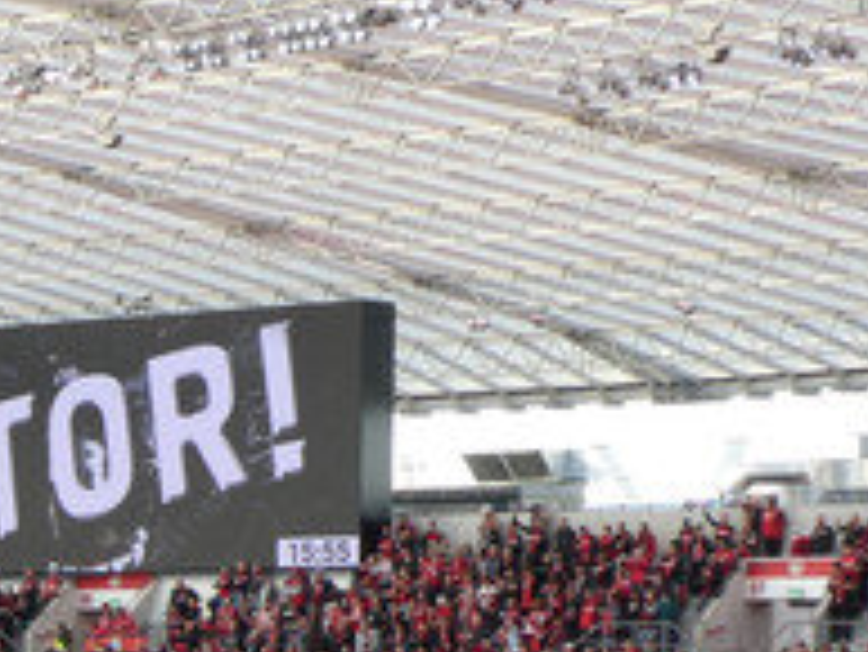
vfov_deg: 8.7
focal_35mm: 166
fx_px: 4165
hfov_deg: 11.4
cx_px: -450
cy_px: 1021
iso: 80
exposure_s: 1/125
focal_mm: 9
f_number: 4.1
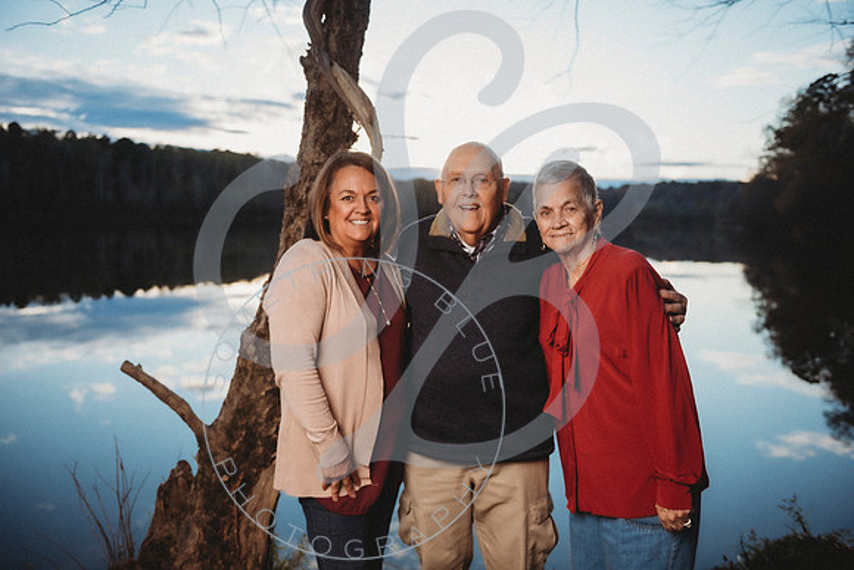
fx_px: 759
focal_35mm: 32
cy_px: 285
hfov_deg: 58.7
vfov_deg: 41.1
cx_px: 427
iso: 200
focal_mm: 32
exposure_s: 1/400
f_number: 2.8
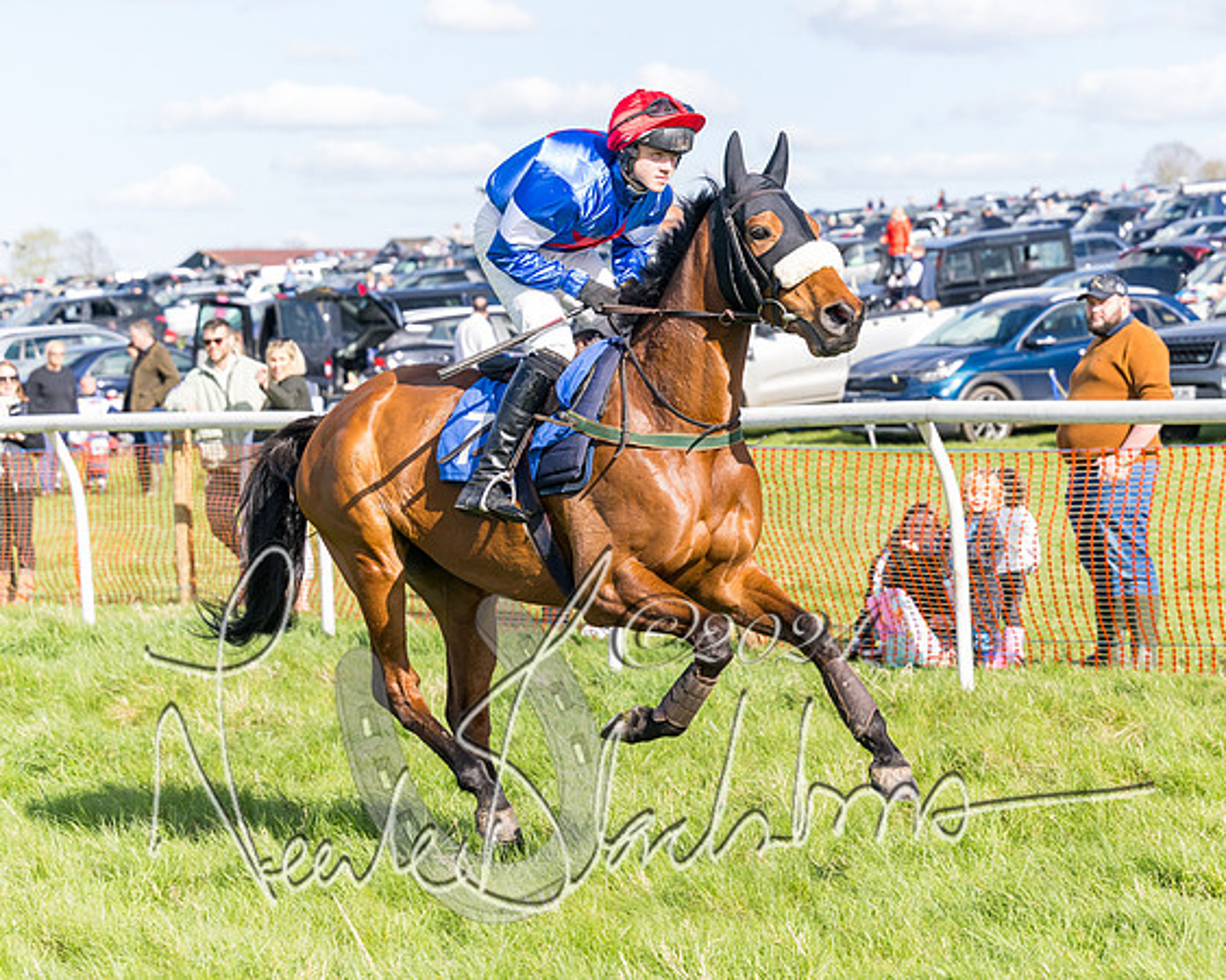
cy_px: 463
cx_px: 701
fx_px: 4236
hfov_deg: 16.5
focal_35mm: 117
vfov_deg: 13.2
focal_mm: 79
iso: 400
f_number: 4
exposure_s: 1/2000
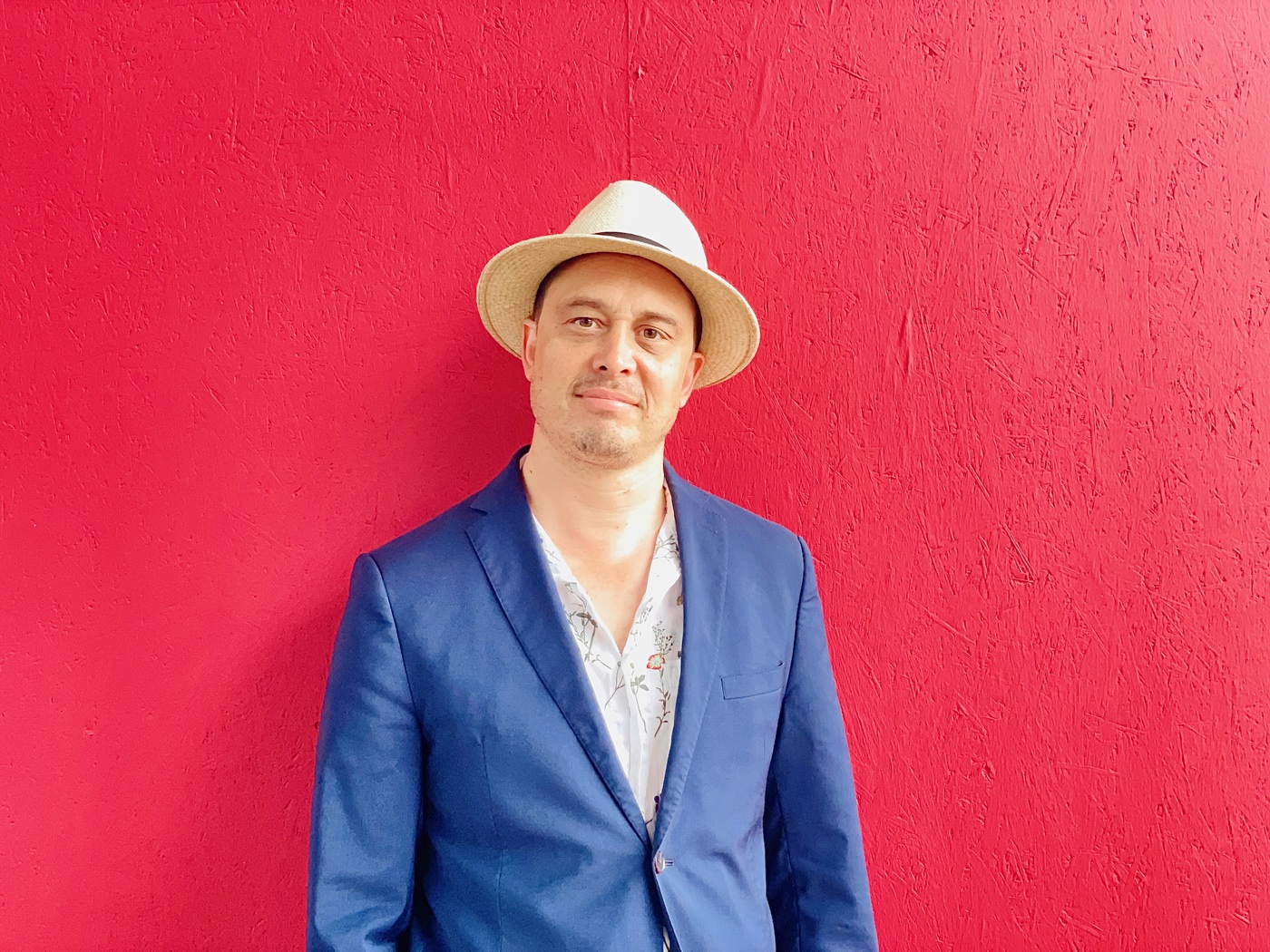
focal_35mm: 52
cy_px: 476
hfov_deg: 36.8
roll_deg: +0.6
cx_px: 635
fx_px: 1908
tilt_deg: -1.2
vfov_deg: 28.0
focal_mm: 6
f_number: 2
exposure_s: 1/60
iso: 250
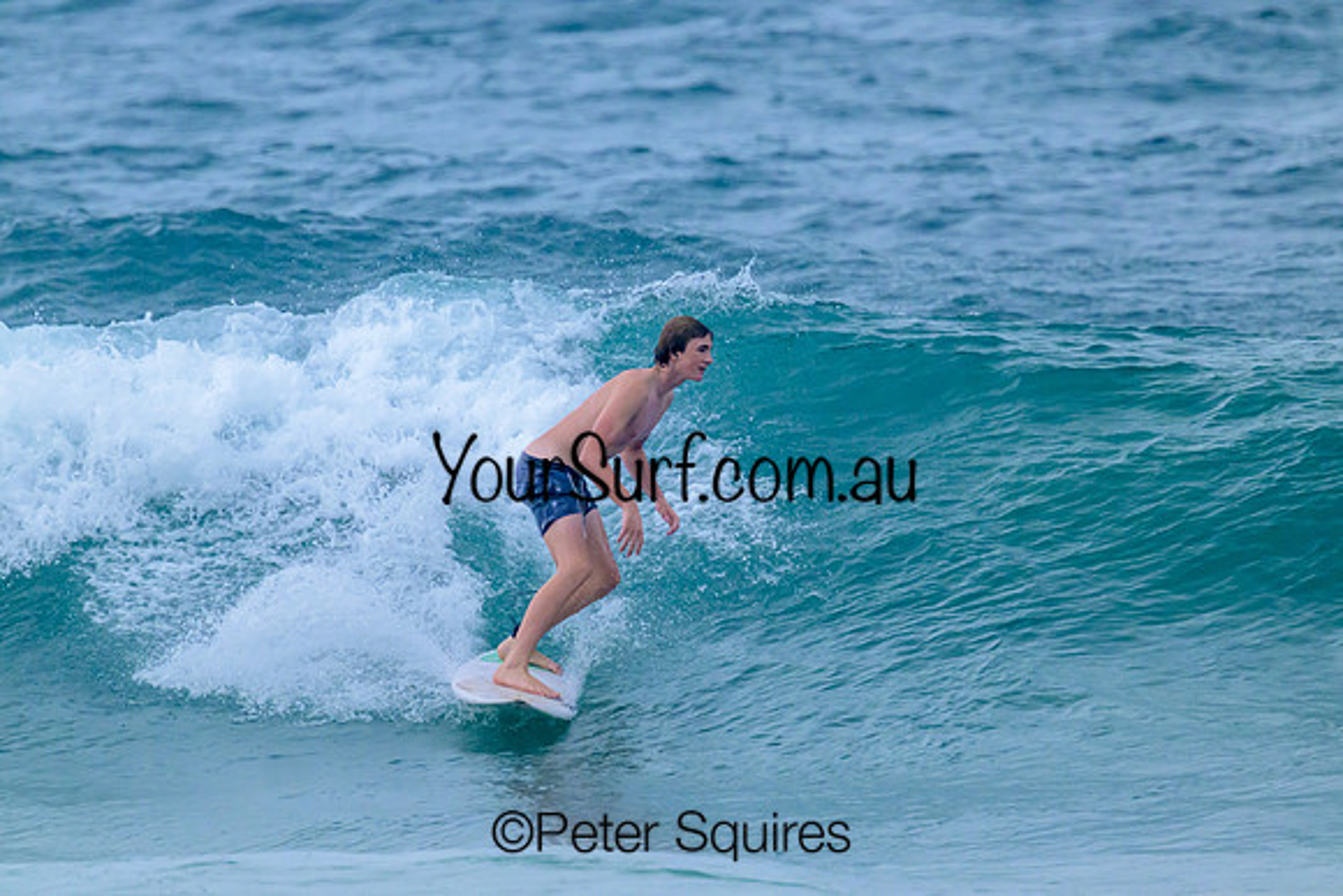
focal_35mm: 800
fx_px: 29850
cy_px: 448
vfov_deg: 1.7
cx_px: 672
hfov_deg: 2.6
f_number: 11
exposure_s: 1/1250
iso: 4000
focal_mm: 800
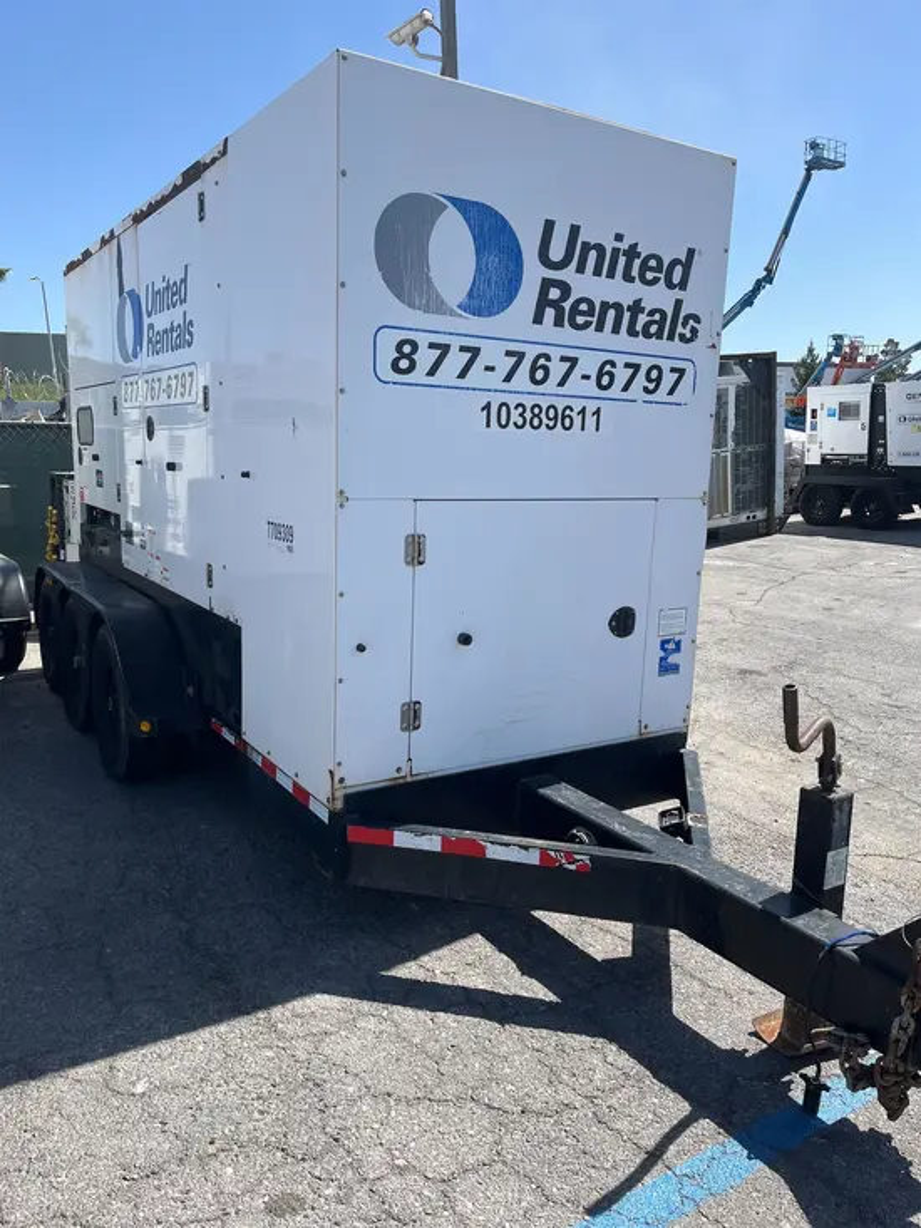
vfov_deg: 67.3
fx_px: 922
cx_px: 460
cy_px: 614
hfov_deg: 53.1
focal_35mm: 26
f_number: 1.6
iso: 50
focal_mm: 5.1
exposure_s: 1/3311
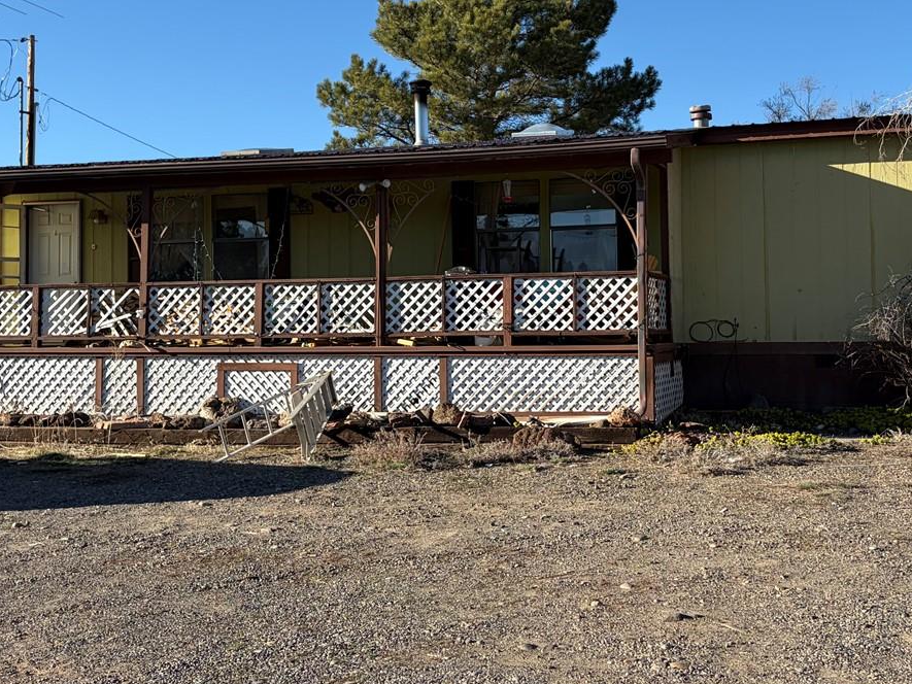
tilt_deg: +3.8
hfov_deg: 40.4
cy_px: 271
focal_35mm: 47
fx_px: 1238
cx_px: 475
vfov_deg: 30.8
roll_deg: +1.1
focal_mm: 5.96
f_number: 1.6
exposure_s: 1/1901
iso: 50
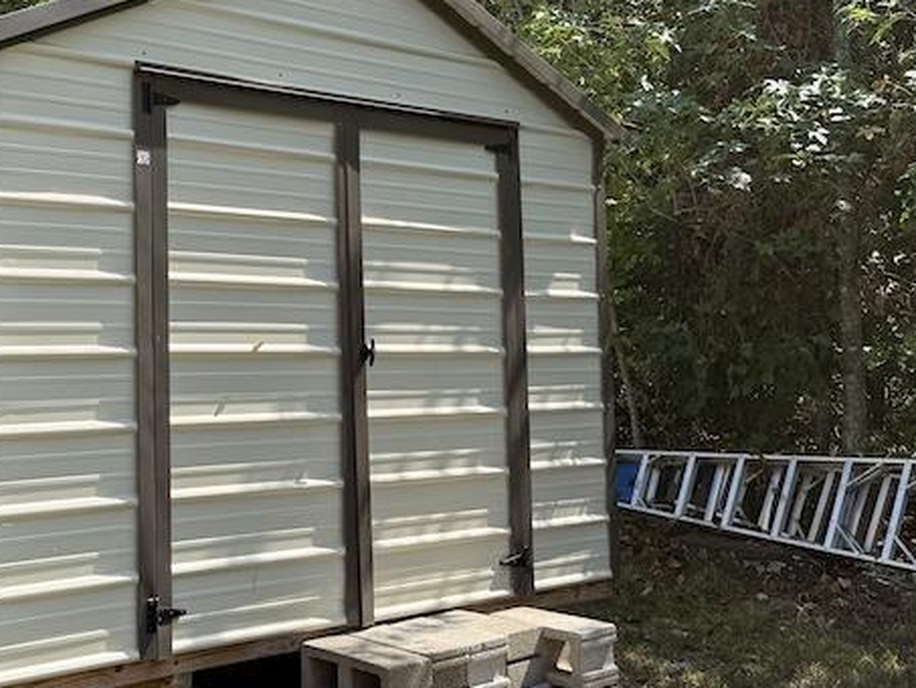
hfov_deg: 34.9
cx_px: 172
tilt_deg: +4.7
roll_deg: +0.4
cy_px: 253
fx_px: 1403
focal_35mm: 53
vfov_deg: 27.4
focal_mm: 6.76
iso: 80
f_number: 1.78
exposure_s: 1/1437
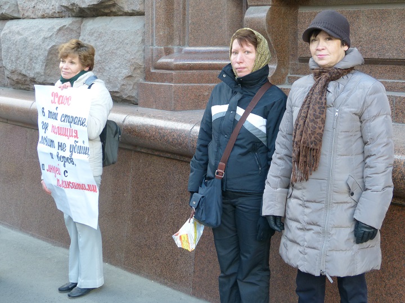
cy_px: 152
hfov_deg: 44.8
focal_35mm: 42
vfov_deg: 34.3
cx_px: 202
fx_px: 491
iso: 100
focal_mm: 7.4
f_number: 3.2
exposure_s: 1/60
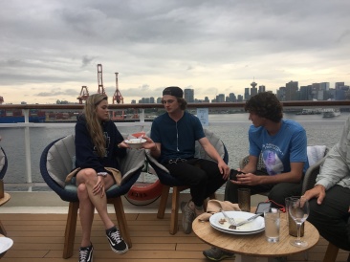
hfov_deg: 61.7
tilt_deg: -5.6
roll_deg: +0.6
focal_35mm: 29
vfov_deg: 48.2
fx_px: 293
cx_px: 175
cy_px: 131
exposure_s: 1/490
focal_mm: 4.15
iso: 25
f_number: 2.2
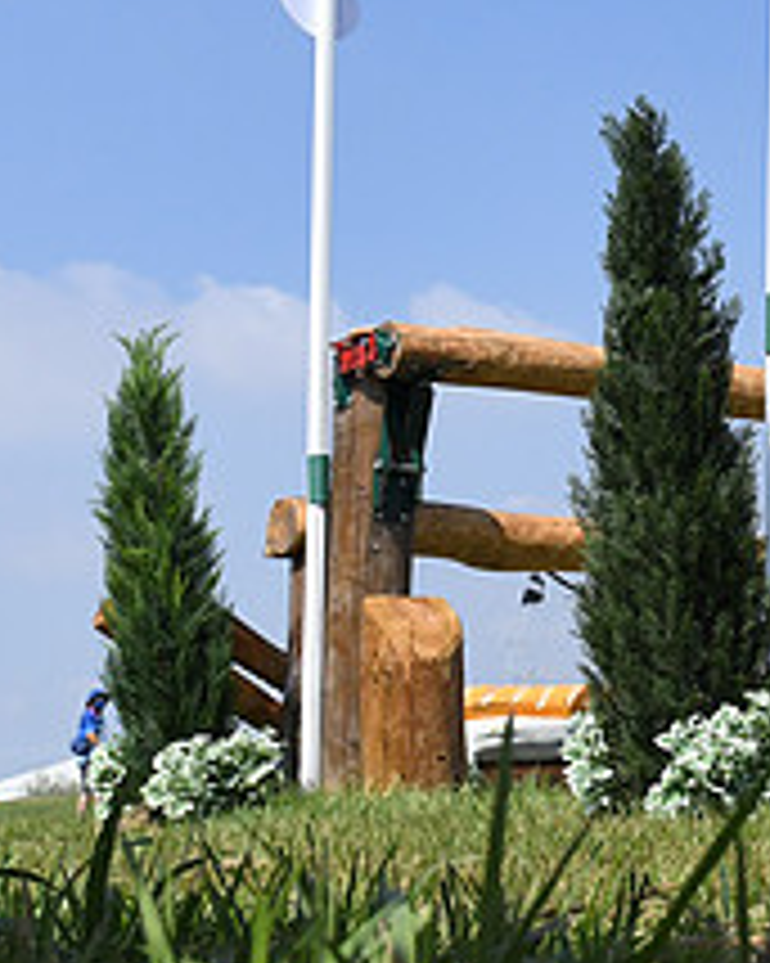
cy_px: 349
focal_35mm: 84
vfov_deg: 22.7
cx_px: 1211
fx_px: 2395
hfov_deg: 16.4
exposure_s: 1/3200
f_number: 8
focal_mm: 22
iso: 1000
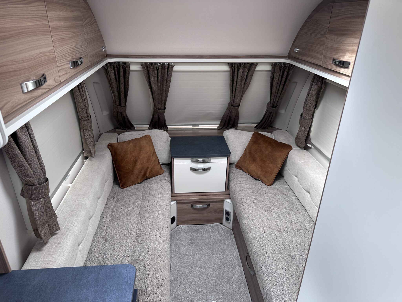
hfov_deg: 71.6
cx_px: 201
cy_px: 151
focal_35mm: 24
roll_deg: -1.1
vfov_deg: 56.8
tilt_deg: -25.6
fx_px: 279
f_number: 1.78
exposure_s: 1/121
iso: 100
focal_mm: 6.86
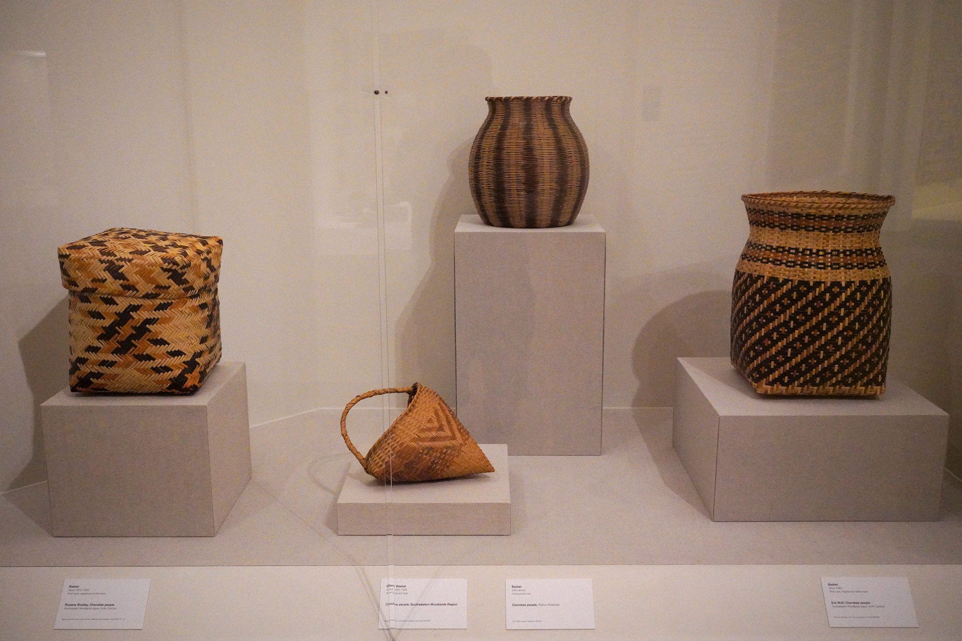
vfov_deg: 36.9
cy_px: 320
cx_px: 481
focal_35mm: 36
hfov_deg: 53.1
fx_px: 962
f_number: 5
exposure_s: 1/100
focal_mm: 36
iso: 12800
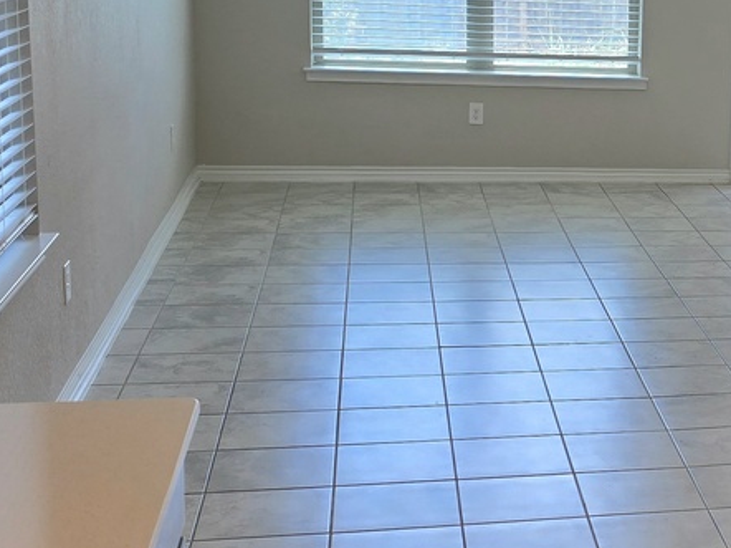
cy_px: 222
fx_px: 1583
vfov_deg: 19.6
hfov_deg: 24.0
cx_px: 840
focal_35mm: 75
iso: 20
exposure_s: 1/120
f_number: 1.7
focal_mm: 6.3
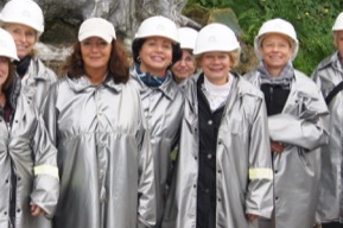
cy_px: 116
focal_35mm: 138
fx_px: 1313
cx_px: 58
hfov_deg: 14.8
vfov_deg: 9.9
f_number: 5.6
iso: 200
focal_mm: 26
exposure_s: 1/160
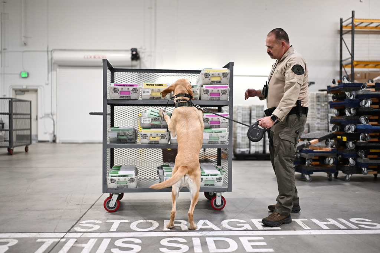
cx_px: 190
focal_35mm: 35
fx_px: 369
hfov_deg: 54.4
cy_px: 126
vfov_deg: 37.8
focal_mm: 35
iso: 640
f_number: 1.2
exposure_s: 1/500
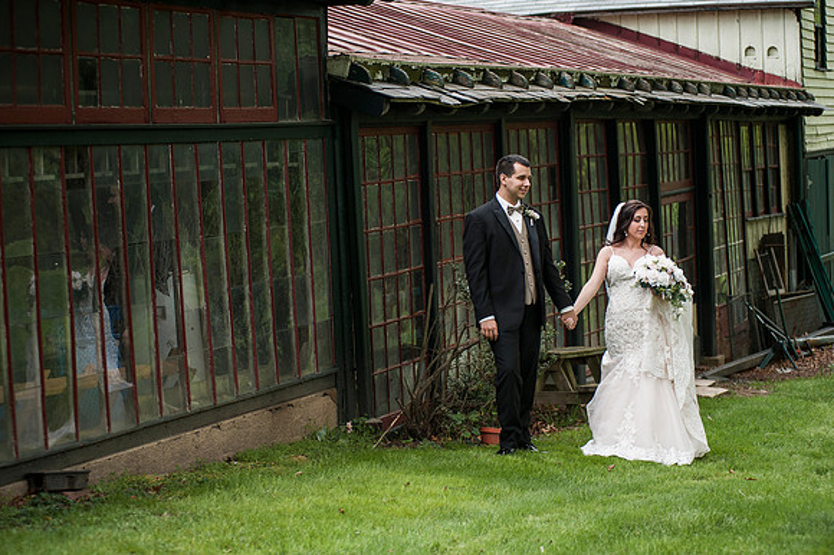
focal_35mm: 80
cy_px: 278
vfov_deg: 17.0
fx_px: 1852
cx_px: 417
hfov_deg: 25.4
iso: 200
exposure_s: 1/640
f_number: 3.2
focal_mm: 80
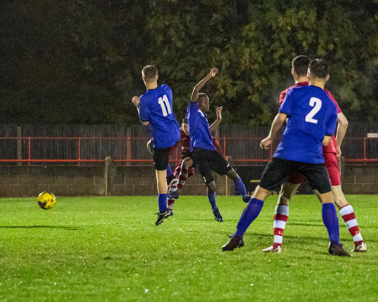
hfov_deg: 9.4
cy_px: 166
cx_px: 207
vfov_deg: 7.6
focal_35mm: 205
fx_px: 2288
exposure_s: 1/1250
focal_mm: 98
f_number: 2.8
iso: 6400
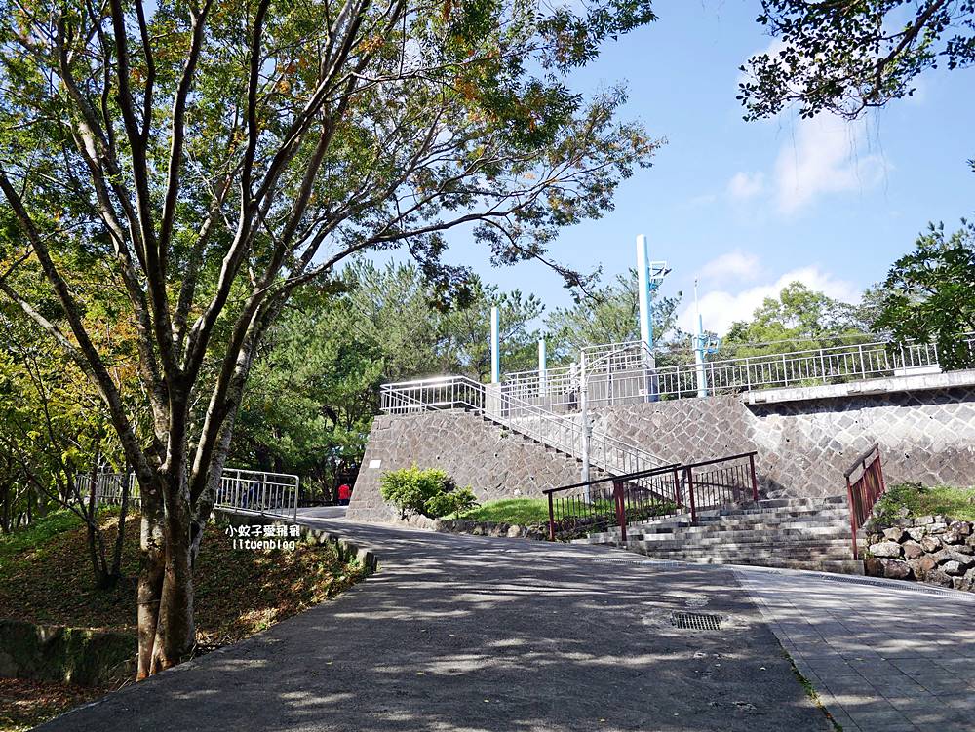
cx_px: 488
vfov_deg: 49.8
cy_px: 366
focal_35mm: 28
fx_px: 789
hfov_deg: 63.4
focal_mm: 14
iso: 200
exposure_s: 1/800
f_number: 3.2
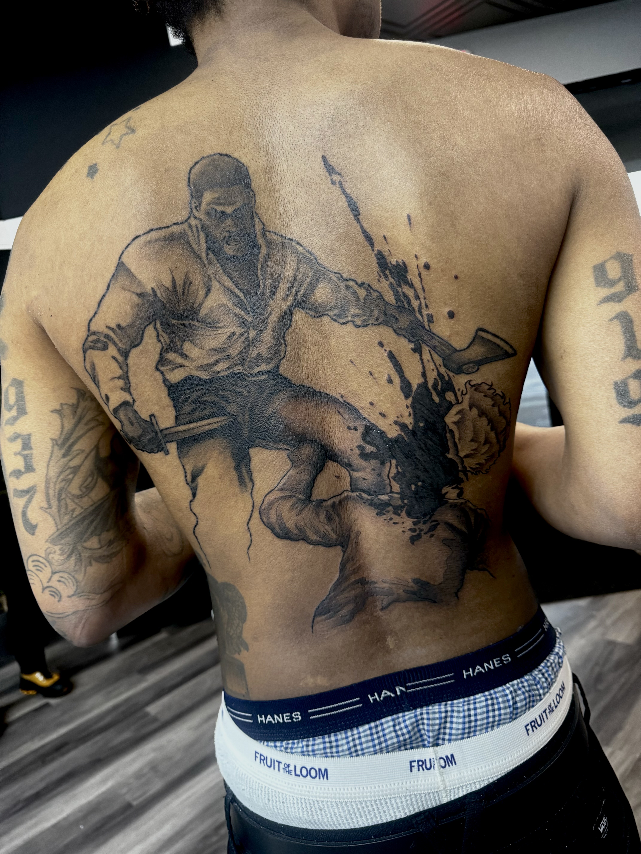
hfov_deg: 56.8
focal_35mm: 24
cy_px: 427
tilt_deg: -7.5
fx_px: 593
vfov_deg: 71.6
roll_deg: +11.0
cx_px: 320
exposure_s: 1/60
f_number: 1.78
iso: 400
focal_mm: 6.86
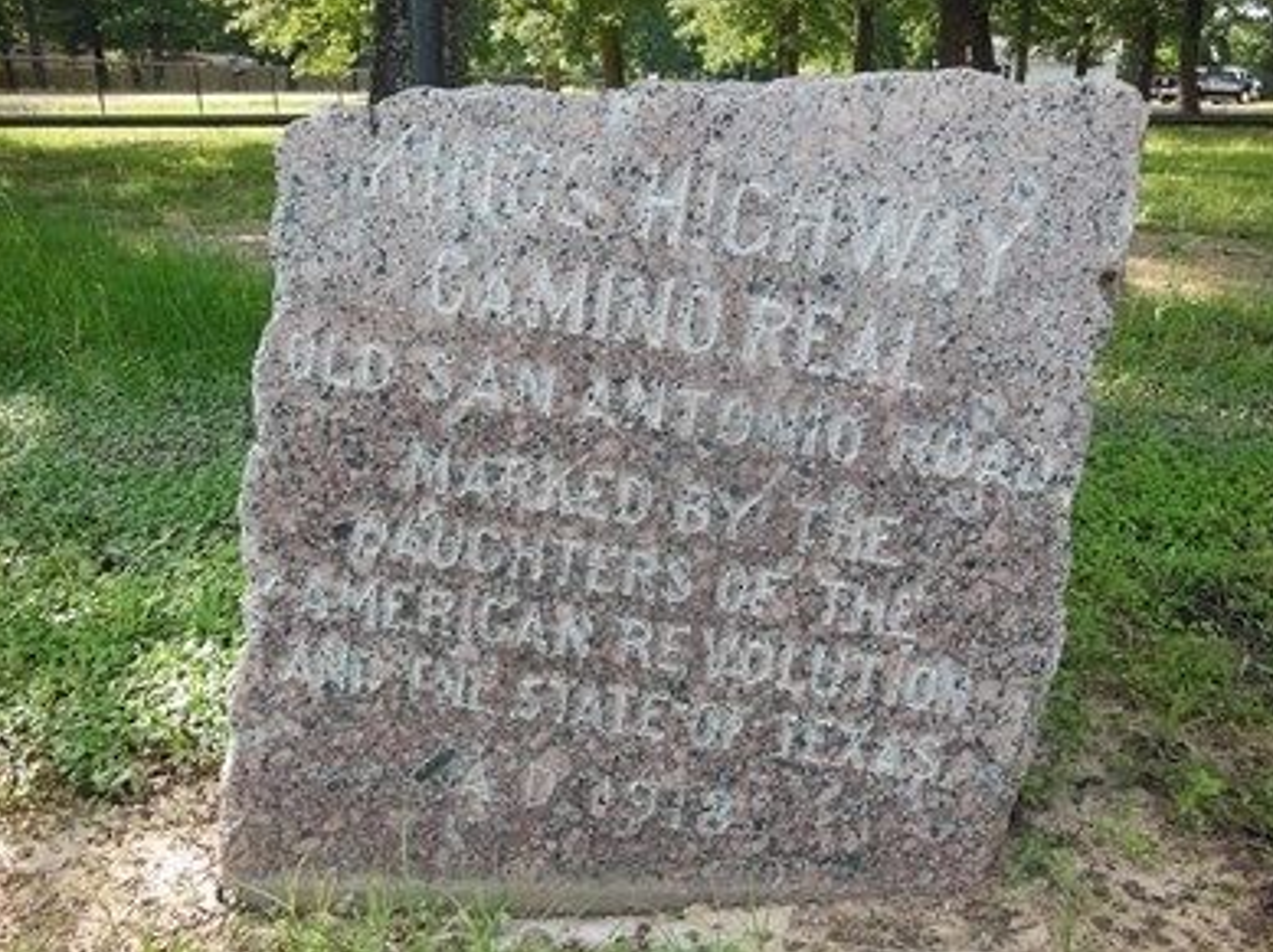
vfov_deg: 40.6
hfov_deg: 52.7
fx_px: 1286
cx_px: 628
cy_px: 471
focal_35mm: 35
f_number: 3.9
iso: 125
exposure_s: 1/200
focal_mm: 6
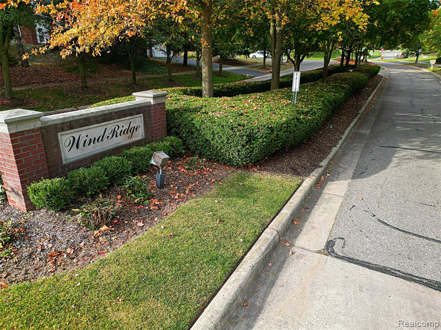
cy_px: 165
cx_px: 220
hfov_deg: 71.6
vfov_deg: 56.8
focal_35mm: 24
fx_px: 306
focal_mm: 6.7
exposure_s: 1/725
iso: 120
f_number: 1.7
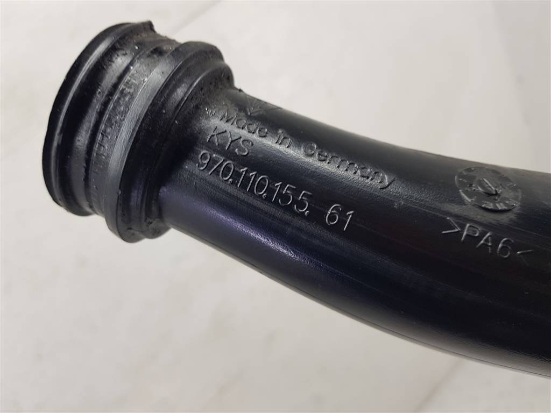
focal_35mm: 26
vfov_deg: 53.1
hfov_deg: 67.3
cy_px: 206
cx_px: 276
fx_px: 414
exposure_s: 1/50
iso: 50
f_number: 1.7
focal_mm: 4.2
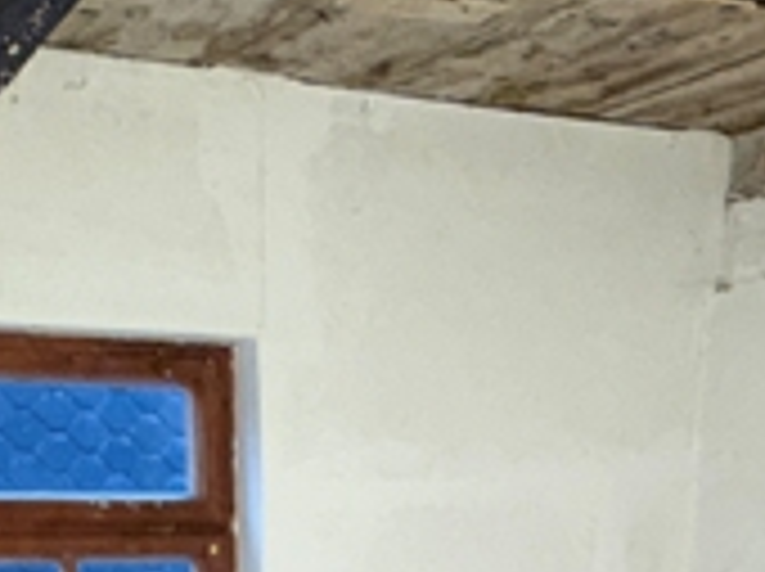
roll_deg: -0.1
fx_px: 1457
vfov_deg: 17.9
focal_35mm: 66
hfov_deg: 29.4
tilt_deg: -19.3
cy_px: 1022
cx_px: 364
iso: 160
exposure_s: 1/100
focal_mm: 2.22
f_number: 2.2
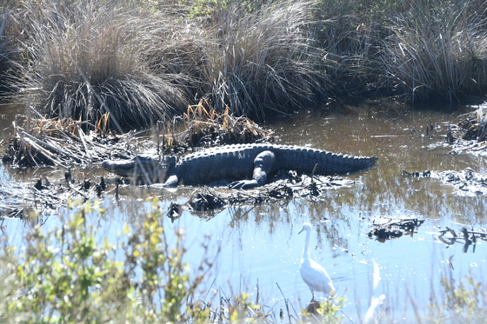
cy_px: 162
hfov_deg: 16.7
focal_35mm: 123
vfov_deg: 11.1
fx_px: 1663
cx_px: 244
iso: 160
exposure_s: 1/100
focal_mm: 82
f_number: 9
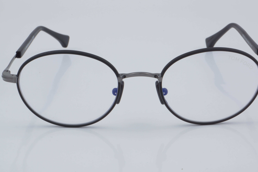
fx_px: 642
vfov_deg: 15.3
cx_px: 140
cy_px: 86
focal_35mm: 90
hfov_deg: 22.7
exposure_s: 1/4
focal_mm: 55
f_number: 32
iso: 100
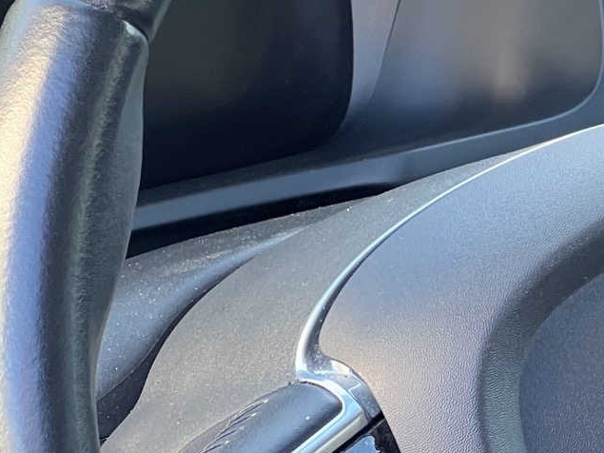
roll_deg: -4.9
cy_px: 358
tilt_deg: -22.8
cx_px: 782
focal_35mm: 220
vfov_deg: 6.7
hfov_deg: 8.9
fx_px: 3838
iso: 200
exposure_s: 1/65
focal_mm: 9
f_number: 2.8
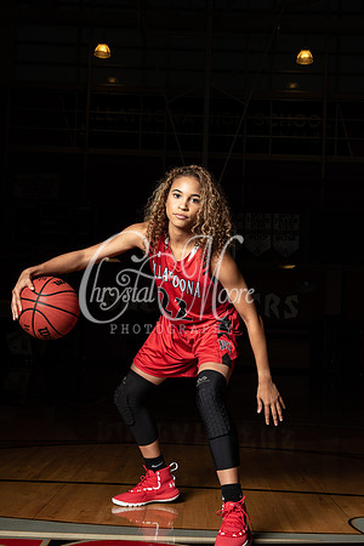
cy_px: 273
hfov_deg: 24.2
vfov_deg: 35.6
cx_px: 182
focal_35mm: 56
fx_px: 849
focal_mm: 56
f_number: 14
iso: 320
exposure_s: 1/200
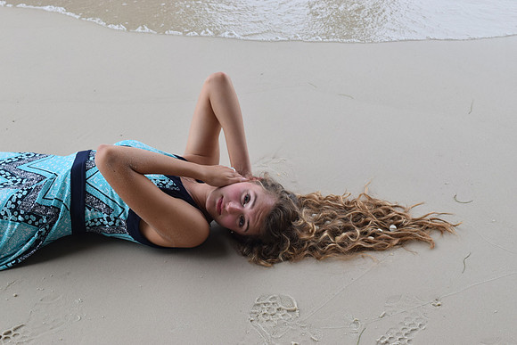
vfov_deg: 23.8
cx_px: 258
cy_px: 172
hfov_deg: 35.0
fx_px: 819
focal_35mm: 57
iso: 400
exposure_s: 1/250
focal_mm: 38
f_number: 8
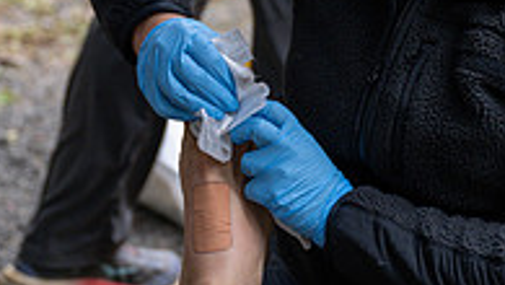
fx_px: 1849
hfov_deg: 15.5
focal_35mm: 138
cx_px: 293
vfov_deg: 8.8
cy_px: 109
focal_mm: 57
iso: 1250
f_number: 2.8
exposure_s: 1/640
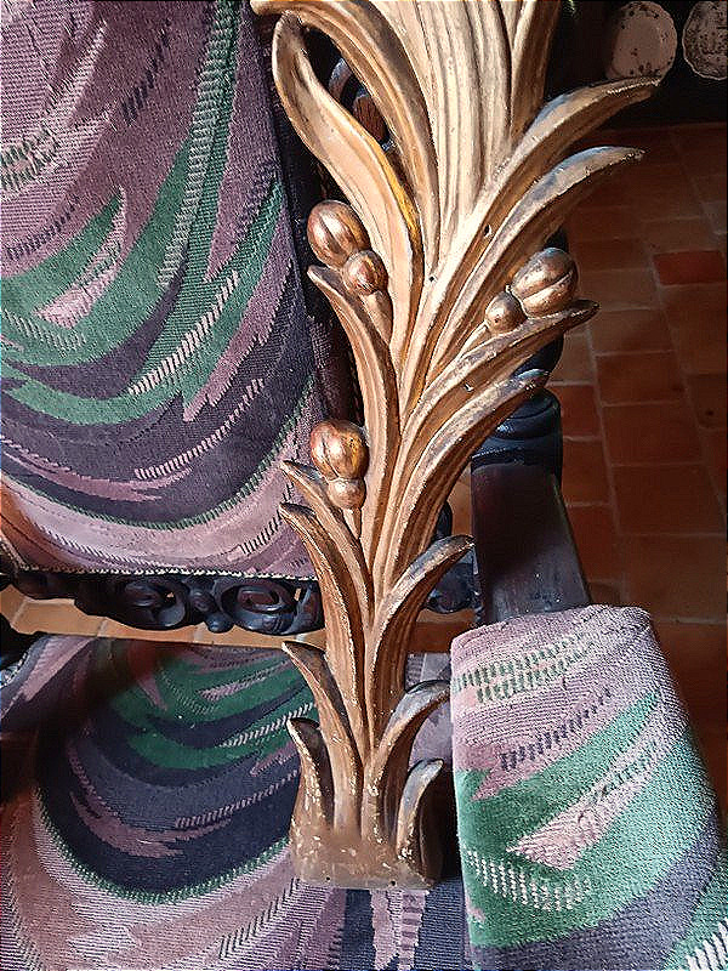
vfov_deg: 67.3
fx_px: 729
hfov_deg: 53.1
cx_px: 364
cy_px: 486
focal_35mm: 26
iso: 250
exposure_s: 1/20
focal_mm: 3.98
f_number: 1.8
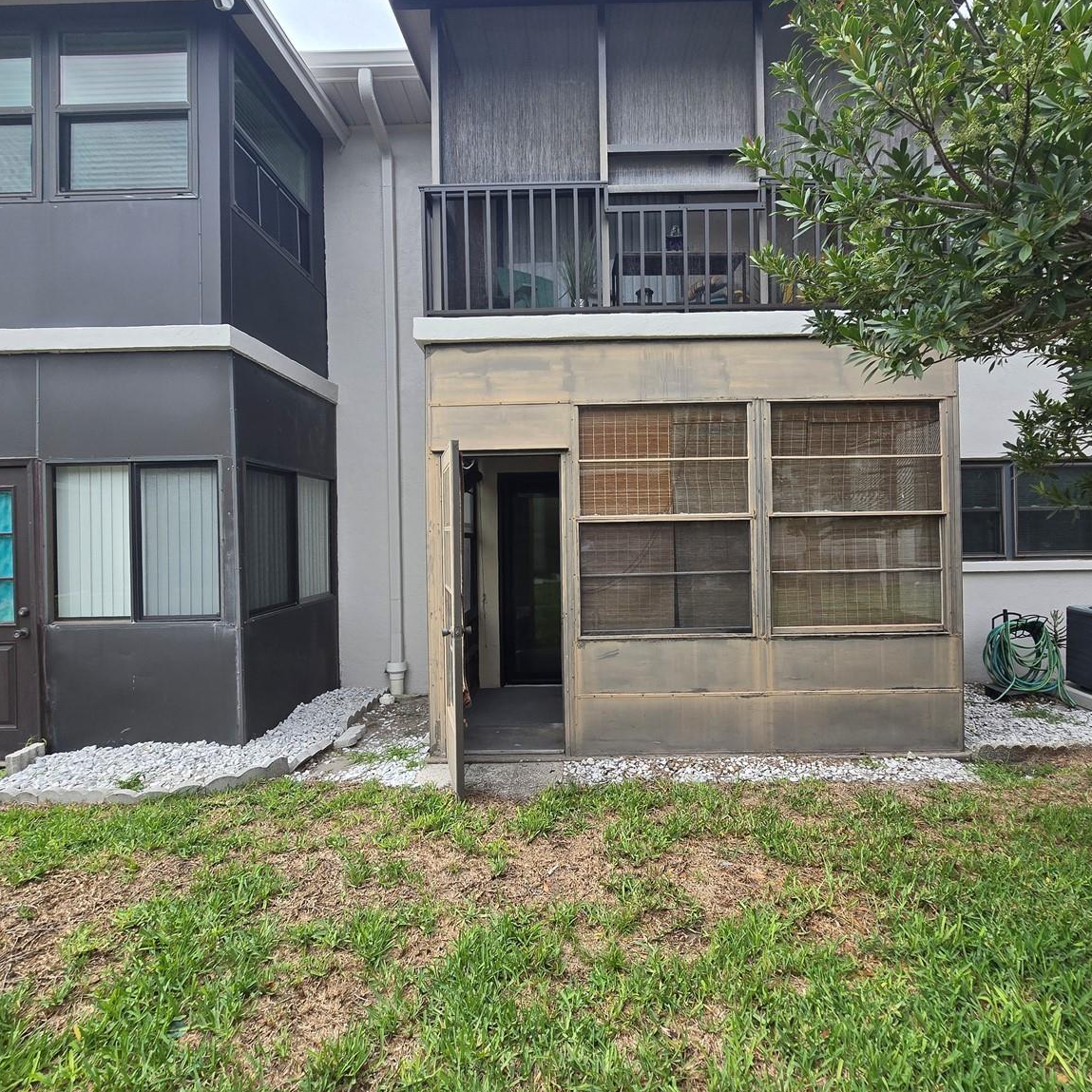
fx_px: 571
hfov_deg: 87.4
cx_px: 569
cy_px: 535
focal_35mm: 16
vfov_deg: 87.4
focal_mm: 2.2
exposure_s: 1/1157
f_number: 2.2
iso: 50
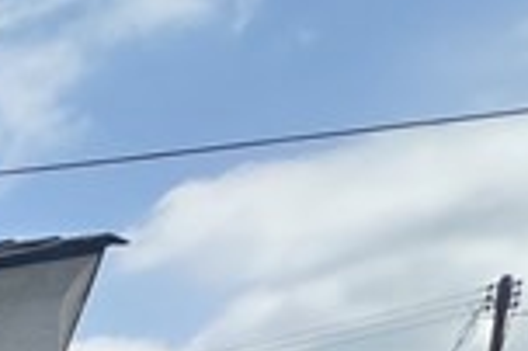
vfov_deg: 11.2
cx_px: -1219
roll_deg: -0.1
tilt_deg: -5.1
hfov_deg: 10.3
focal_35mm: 98
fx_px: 1436
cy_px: 886
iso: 40
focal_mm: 2.22
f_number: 2.2
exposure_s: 1/1043
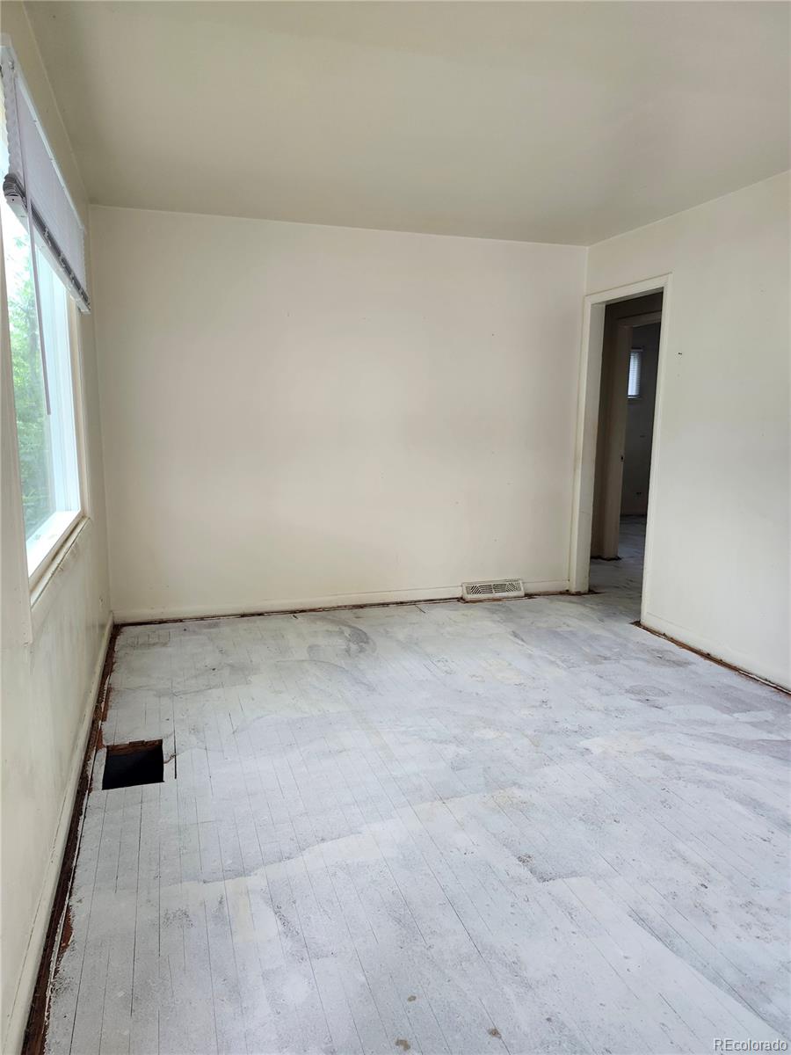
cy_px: 528
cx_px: 396
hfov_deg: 58.9
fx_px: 701
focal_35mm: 23
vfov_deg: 73.9
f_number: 1.8
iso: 160
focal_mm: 5.54
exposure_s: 1/180
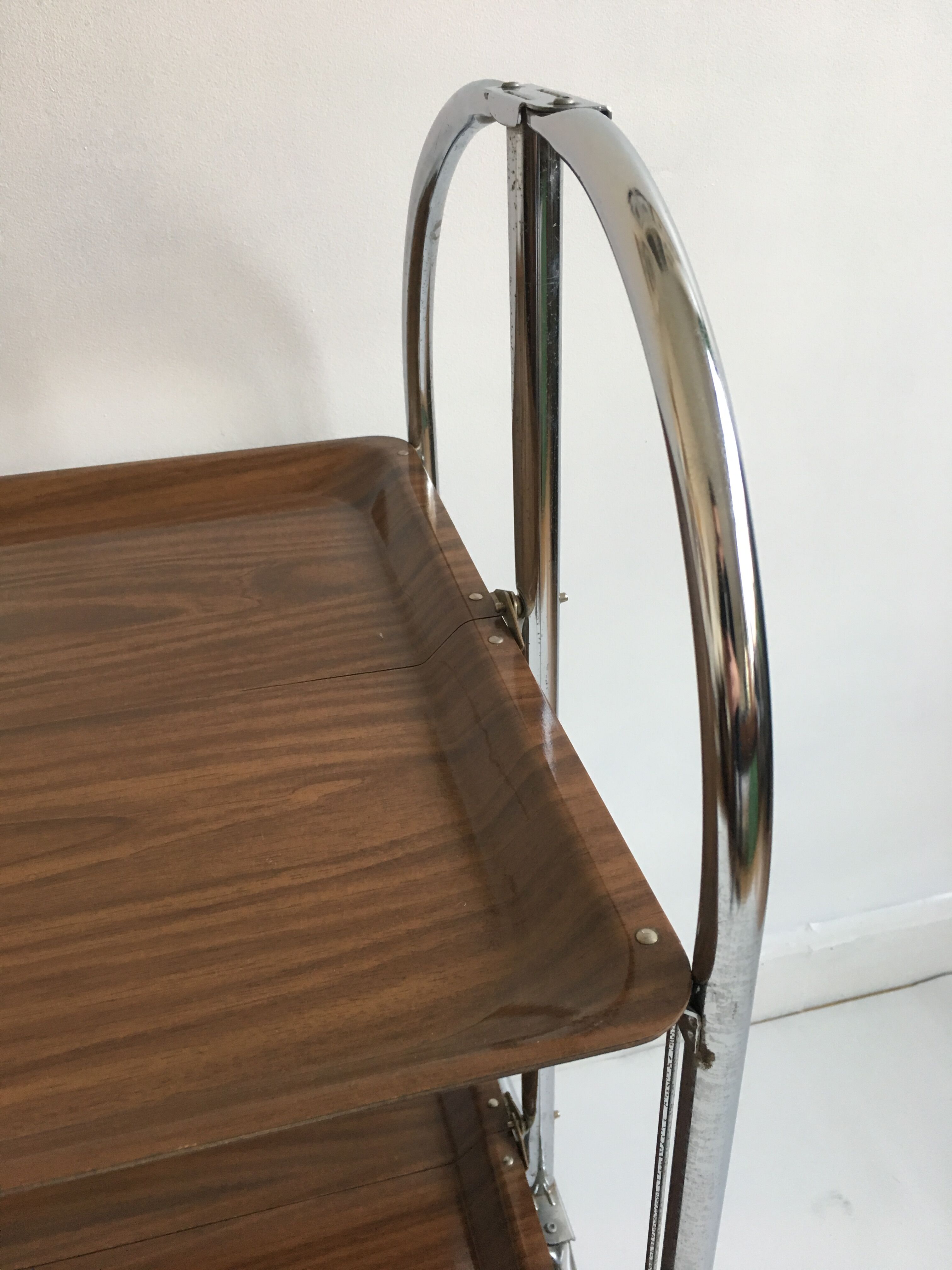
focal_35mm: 29
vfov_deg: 61.7
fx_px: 1063
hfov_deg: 48.2
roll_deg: +2.0
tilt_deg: -30.9
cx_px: 476
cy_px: 635
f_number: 2.2
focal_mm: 4.15
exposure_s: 1/33
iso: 125
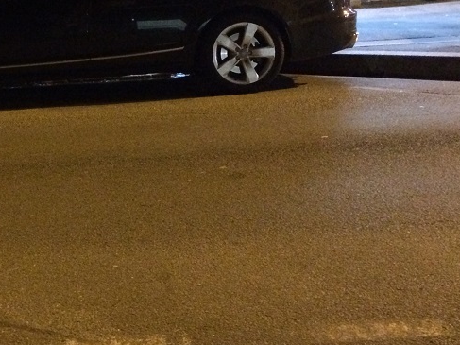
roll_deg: +4.0
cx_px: 66
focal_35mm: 61
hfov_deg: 30.6
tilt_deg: -12.8
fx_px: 810
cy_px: 129
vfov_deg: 24.0
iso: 640
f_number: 2.2
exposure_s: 1/17
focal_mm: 4.15
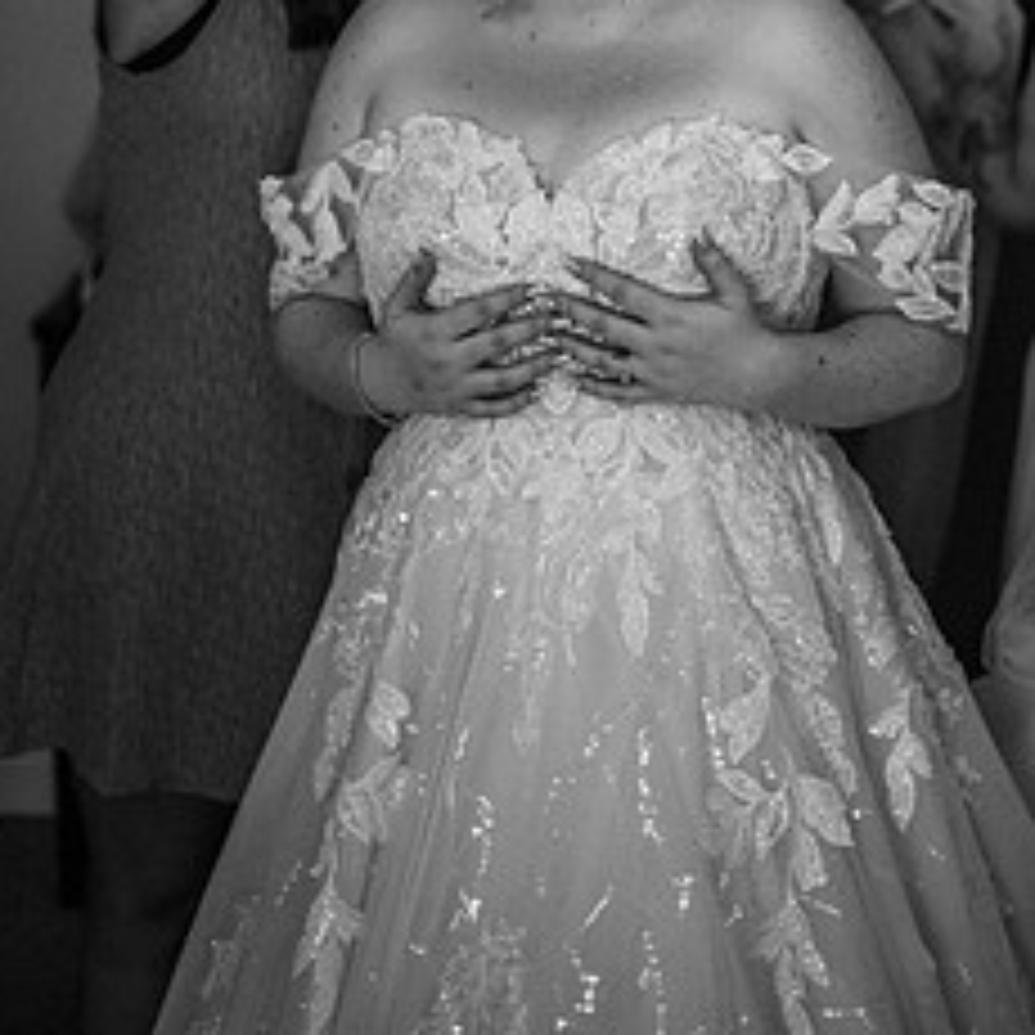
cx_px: 644
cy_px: 32
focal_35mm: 83
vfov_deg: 20.3
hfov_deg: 20.8
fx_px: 2808
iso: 400
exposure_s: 1/200
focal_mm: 50
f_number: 1.4
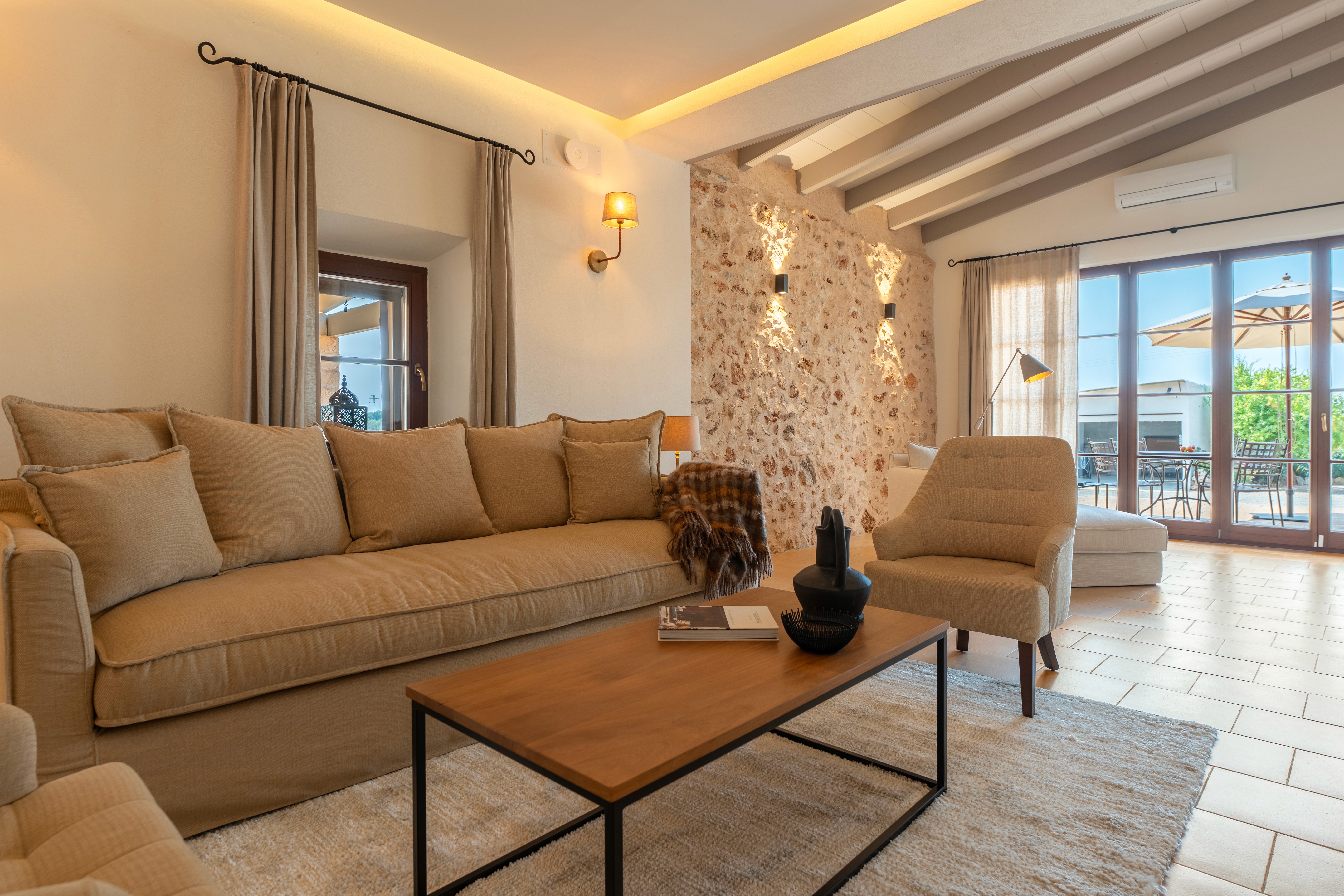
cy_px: 448
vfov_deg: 64.0
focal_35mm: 19
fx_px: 717
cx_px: 672
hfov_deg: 86.3
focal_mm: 19.2
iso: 200
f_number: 7.1
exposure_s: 1/200
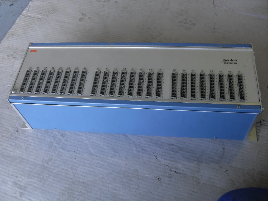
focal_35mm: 37
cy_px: 100
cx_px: 134
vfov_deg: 38.7
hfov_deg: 50.1
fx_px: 286
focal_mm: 6.3
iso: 100
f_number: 2.8
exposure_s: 1/60
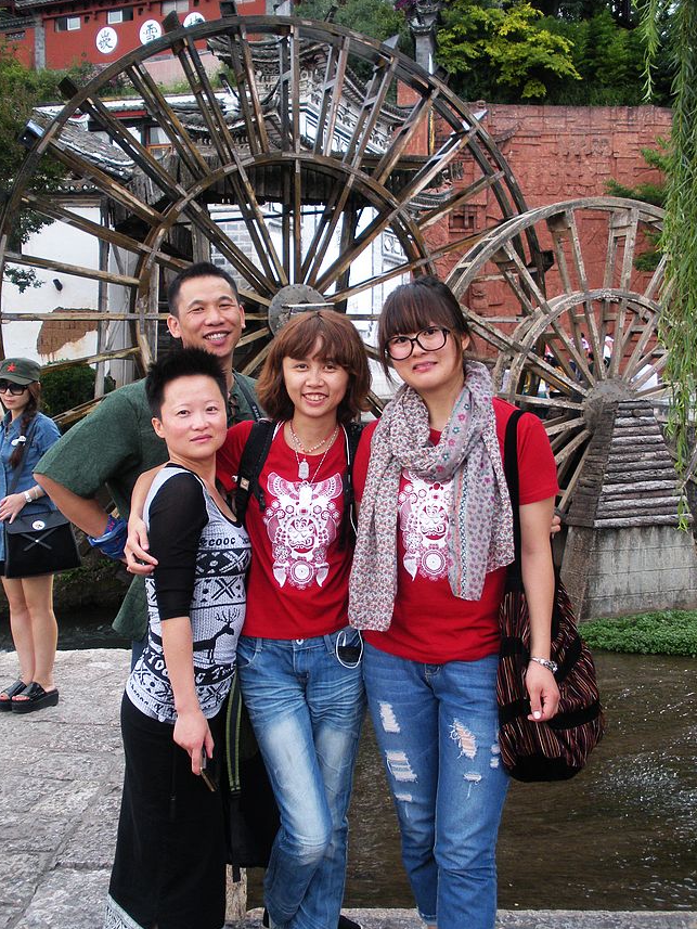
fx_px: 1154
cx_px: 359
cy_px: 410
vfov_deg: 43.8
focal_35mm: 43
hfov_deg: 33.6
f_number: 3.5
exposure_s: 1/59.8
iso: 102
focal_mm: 6.3
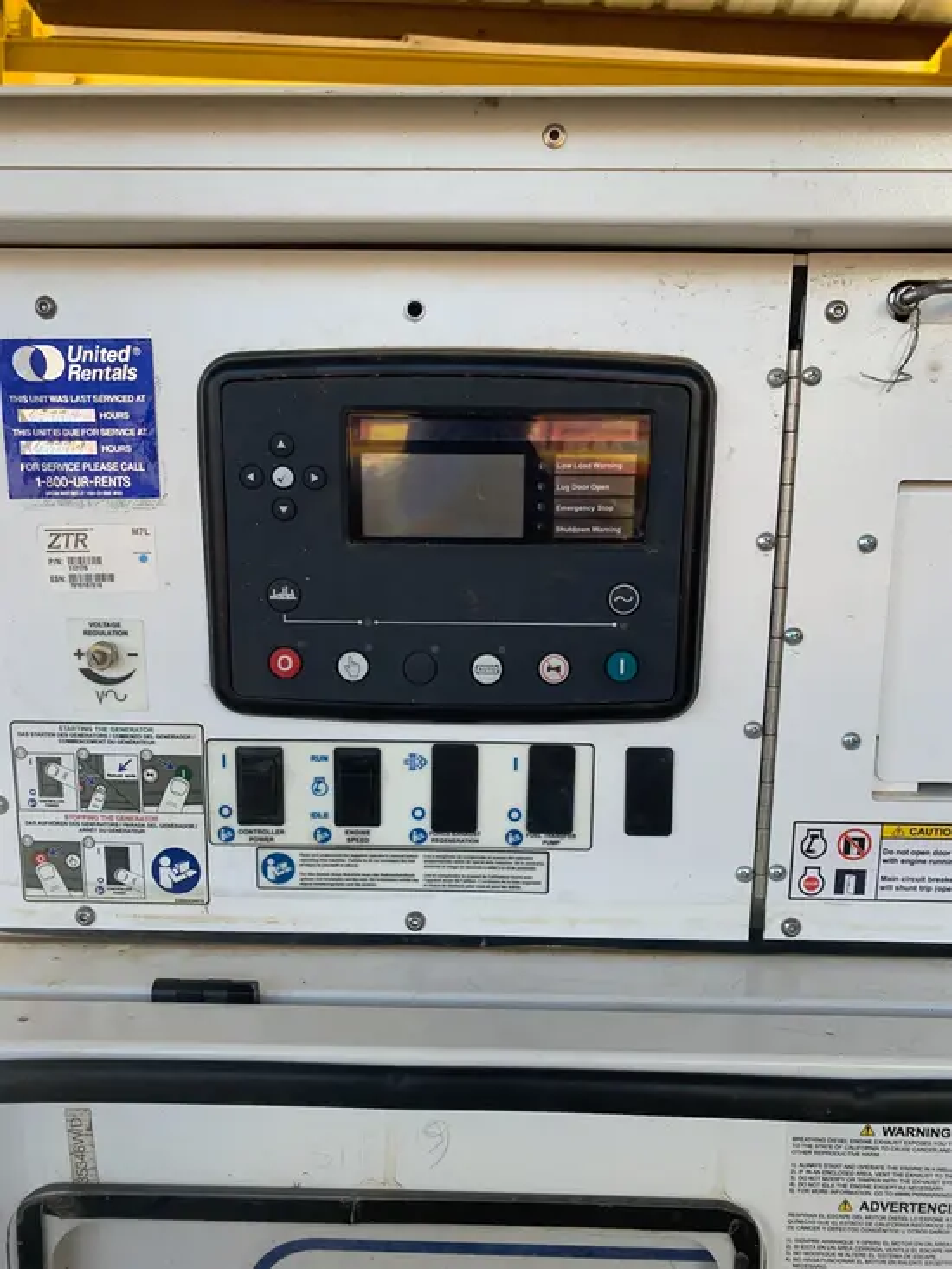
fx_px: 953
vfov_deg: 67.3
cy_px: 634
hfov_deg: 53.1
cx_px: 476
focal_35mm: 26
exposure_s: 1/244
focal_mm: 4.25
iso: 25
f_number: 1.8
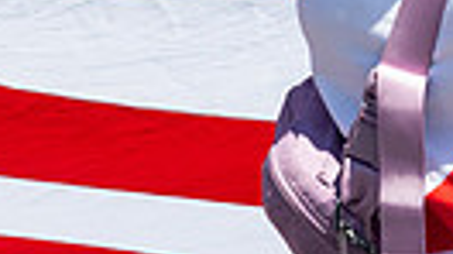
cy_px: -104
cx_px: 498
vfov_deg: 5.3
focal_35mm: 226
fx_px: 2712
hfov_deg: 9.5
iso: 100
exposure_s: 1/500
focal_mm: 35
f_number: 5.6
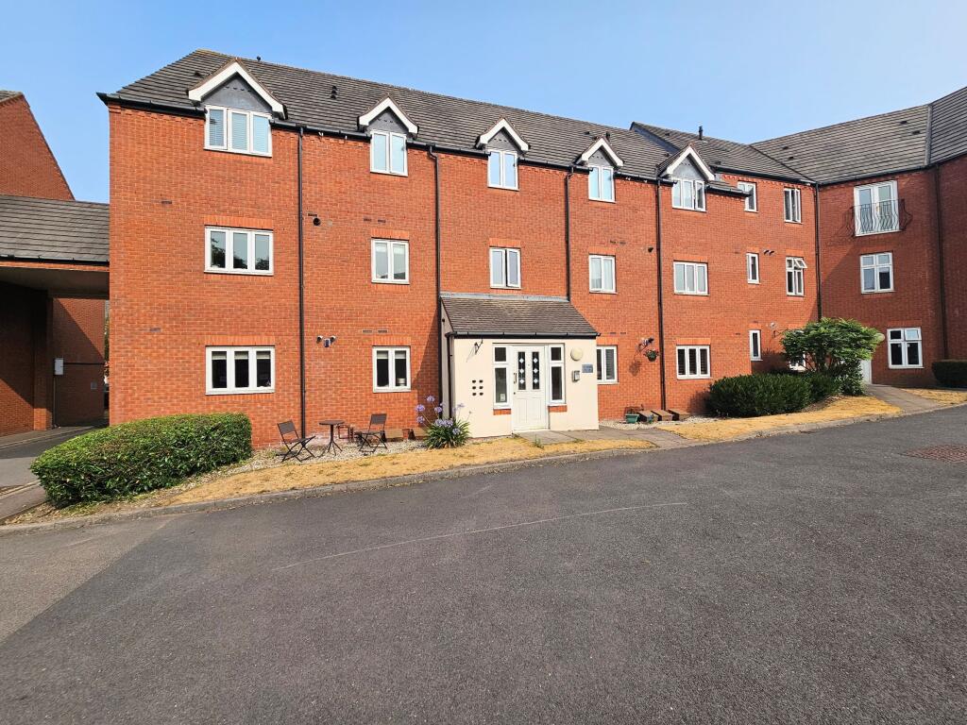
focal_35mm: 13
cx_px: 484
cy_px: 362
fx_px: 363
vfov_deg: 89.9
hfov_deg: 106.2
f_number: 2.2
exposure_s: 1/2071
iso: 50
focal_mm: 2.2
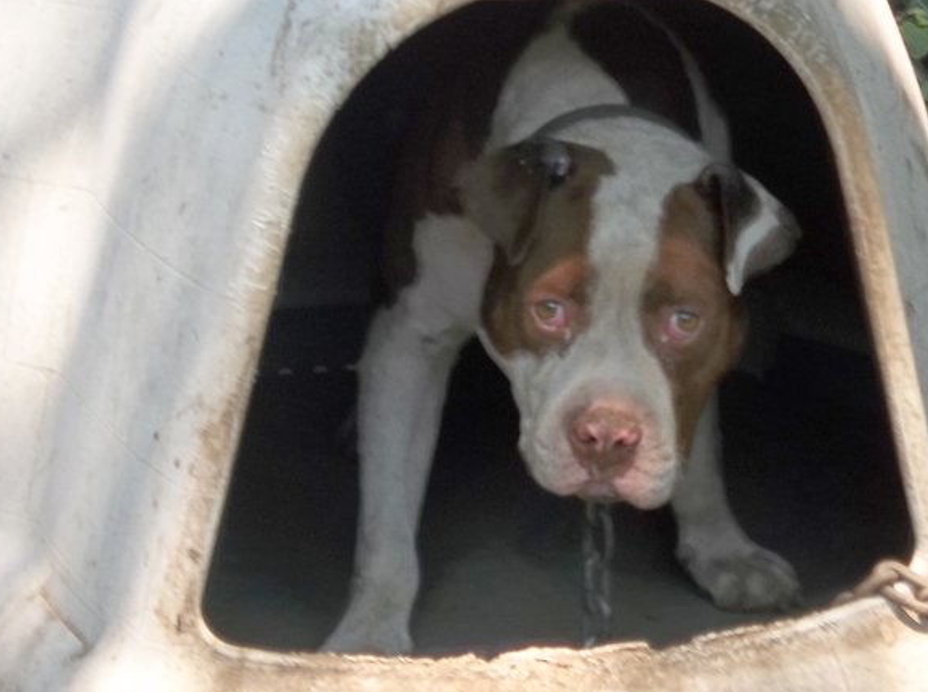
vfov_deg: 9.7
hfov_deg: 12.9
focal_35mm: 152
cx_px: 777
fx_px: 4067
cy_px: 239
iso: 80
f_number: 4.3
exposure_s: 1/125
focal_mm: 15.4
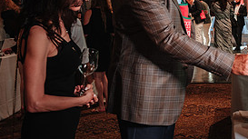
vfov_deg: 14.3
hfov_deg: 23.9
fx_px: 552
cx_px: 264
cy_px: 46
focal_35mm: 84
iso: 800
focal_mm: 24
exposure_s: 1/60
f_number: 4
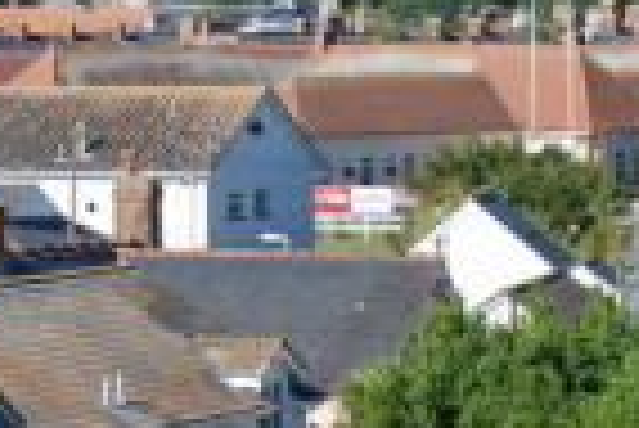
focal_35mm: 220
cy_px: -52
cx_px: 178
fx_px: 3909
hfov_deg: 9.3
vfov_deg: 6.2
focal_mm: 32
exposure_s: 1/250
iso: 100
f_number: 8
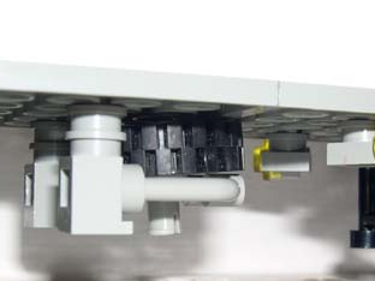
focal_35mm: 78
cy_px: 210
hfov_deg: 25.0
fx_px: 845
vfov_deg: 18.8
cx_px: 221
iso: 100
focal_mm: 8
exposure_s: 1/60
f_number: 7.6
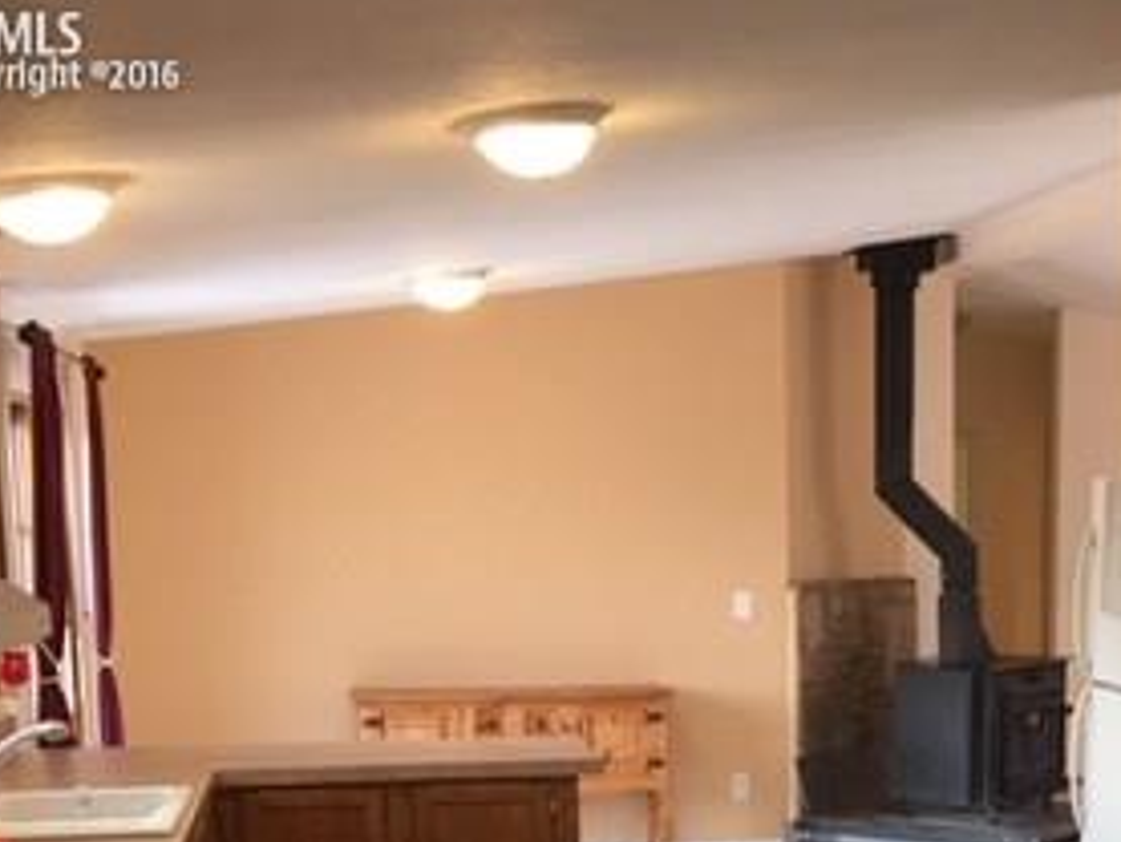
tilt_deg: -10.1
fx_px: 2171
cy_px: 935
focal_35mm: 67
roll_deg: -1.5
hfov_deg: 28.1
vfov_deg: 20.8
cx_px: 971
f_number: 2.2
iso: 32
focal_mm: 4.15
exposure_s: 1/15
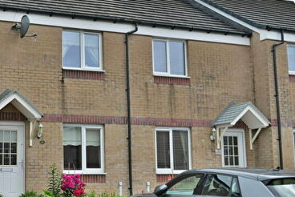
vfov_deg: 23.8
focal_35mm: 57
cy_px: 116
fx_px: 467
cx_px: 49
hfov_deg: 33.7
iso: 125
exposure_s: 1/100
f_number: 11
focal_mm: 30
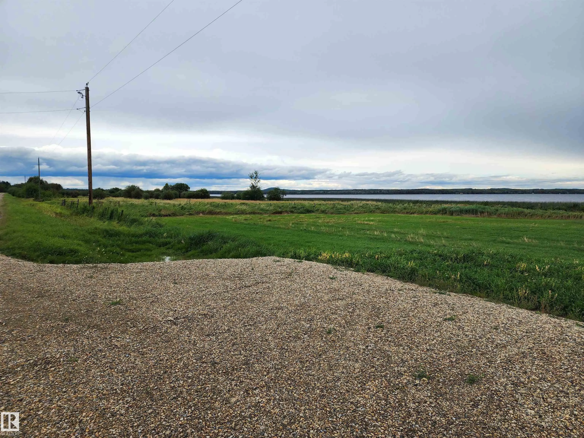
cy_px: 219
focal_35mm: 23
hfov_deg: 73.9
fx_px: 388
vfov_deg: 58.9
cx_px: 292
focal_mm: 6.4
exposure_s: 1/752
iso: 12
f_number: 1.8
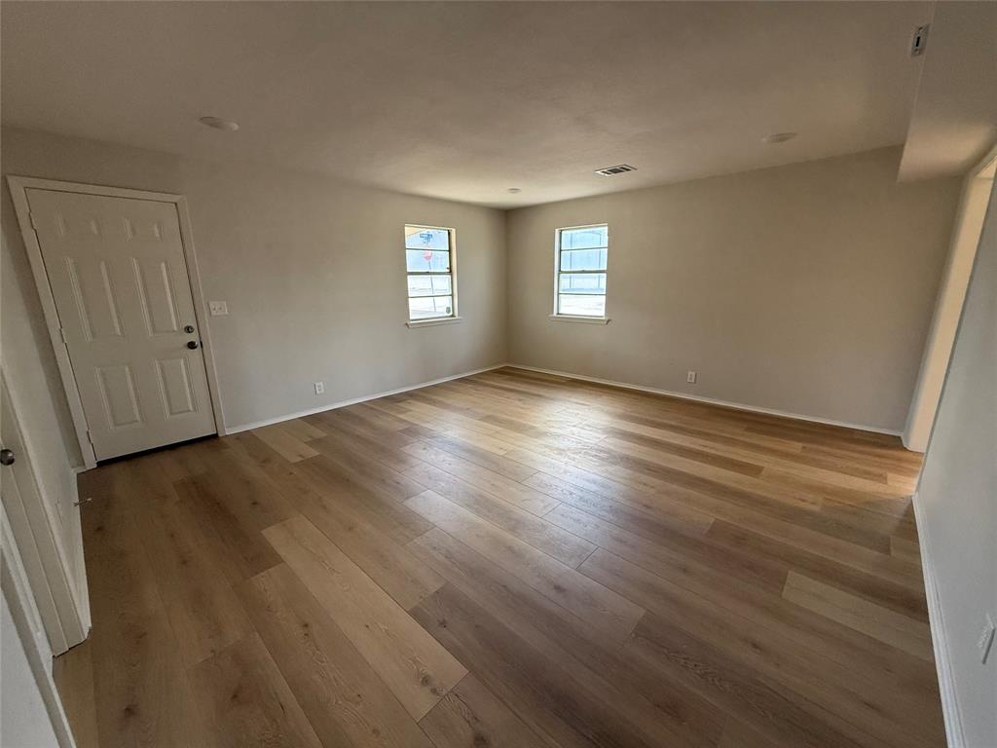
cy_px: 374
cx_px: 498
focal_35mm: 14
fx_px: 403
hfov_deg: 102.1
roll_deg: +0.5
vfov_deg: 85.7
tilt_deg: -11.5
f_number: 2.2
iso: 200
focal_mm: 2.22
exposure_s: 1/99
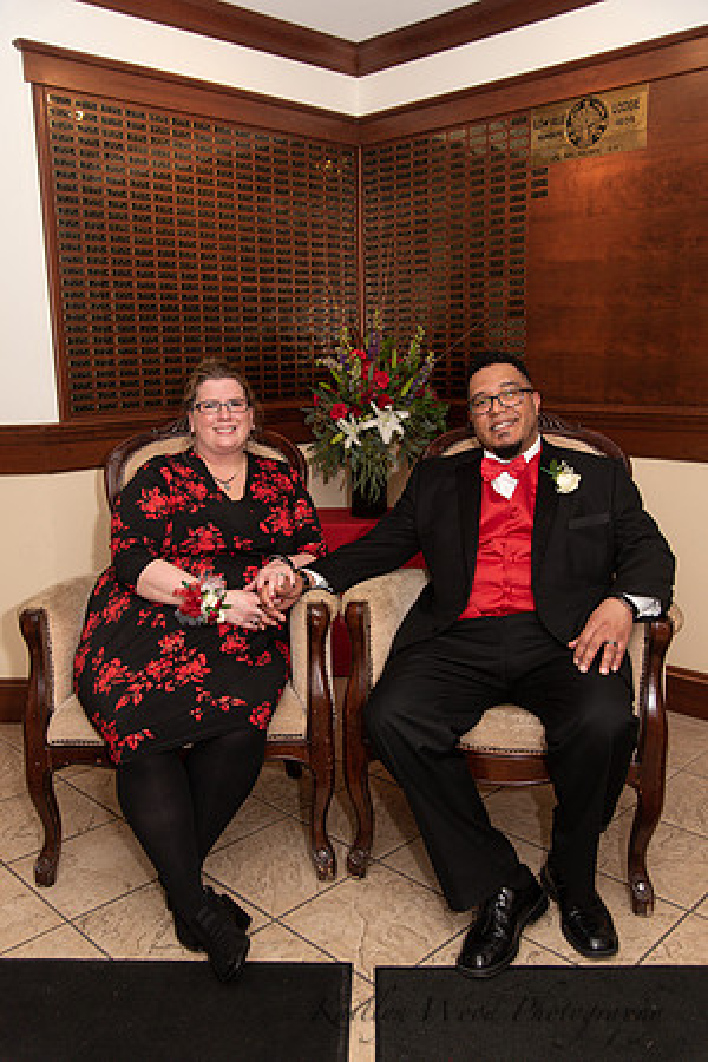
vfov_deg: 60.3
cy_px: 531
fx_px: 914
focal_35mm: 31
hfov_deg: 42.3
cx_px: 354
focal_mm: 31
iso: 800
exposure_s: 1/200
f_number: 4
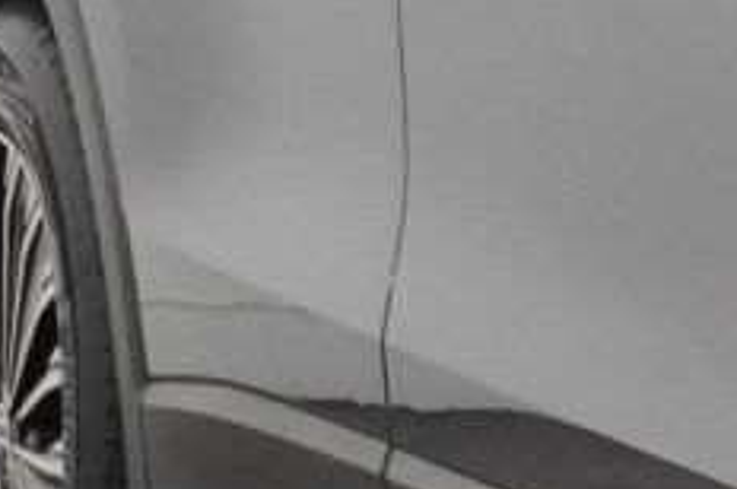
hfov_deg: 4.5
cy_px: 86
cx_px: 2189
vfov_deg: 3.1
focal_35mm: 444
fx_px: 9086
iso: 4000
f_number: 5.6
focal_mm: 43
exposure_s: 1/200
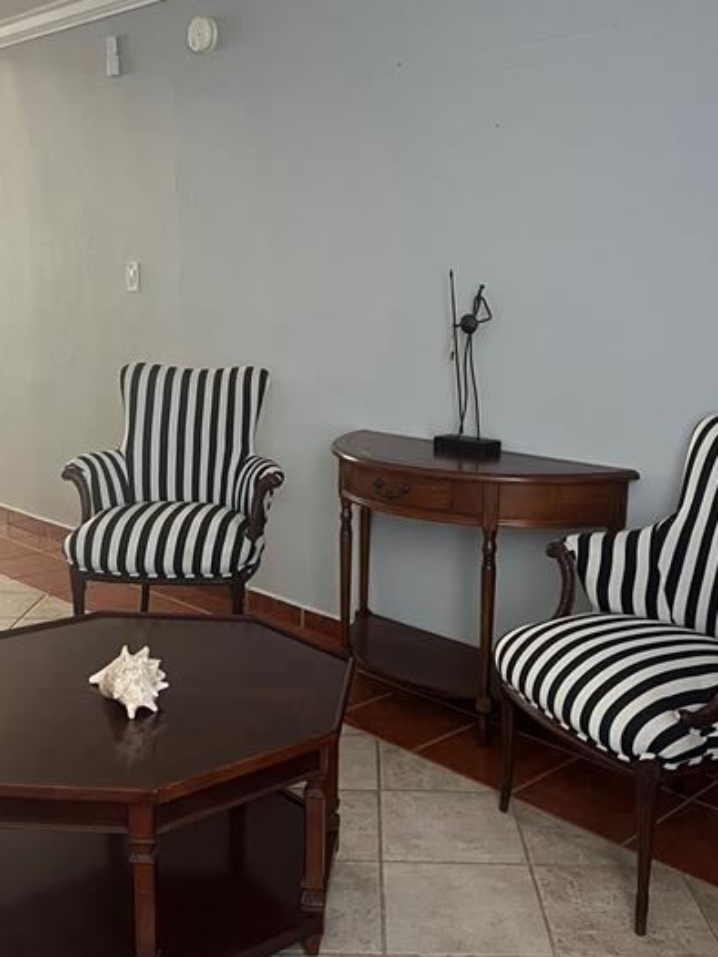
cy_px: 483
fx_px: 1050
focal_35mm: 38
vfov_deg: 49.0
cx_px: 374
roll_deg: -1.3
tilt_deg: -9.7
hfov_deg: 37.7
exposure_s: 1/60
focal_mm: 5.7
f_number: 1.5
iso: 500
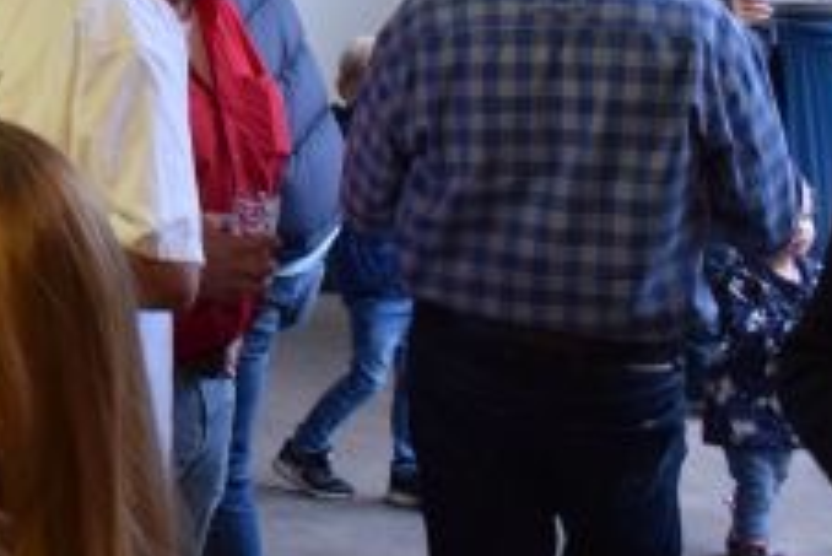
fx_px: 2451
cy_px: -160
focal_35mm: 106
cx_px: -409
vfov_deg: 12.5
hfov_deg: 17.4
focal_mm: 20
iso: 1100
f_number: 3.8
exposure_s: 1/60
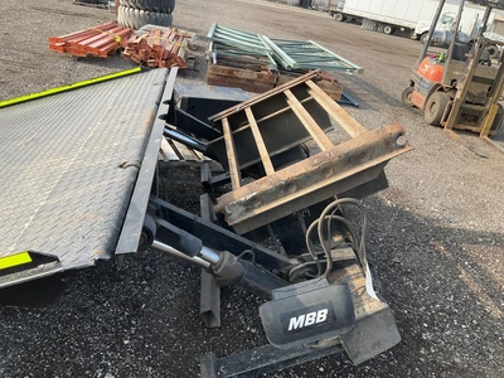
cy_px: 189
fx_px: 422
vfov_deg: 48.2
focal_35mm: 29
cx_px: 252
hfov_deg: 61.7
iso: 25
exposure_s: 1/491
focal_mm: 3
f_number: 1.8
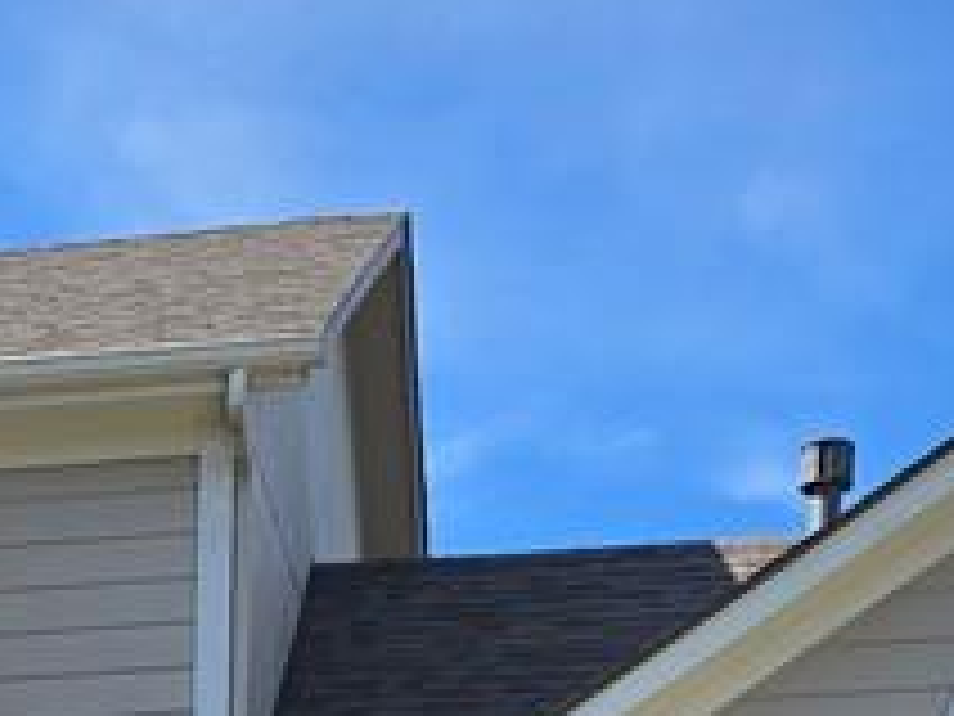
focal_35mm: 111
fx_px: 3059
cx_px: -117
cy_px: 1418
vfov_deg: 11.9
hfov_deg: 17.1
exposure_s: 1/548
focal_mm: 6.3
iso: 12
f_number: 1.7
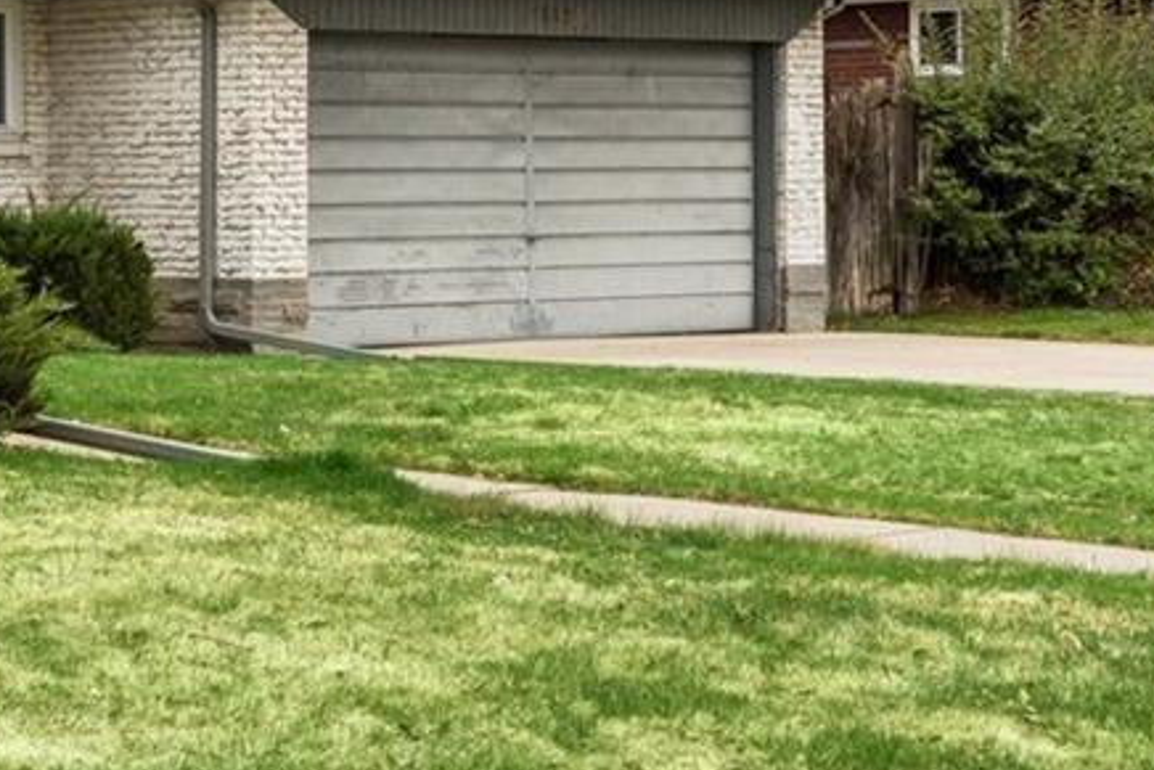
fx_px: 3527
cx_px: -842
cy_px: 233
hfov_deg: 16.1
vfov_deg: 12.4
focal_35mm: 110
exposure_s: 1/250
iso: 400
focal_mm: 30
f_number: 9
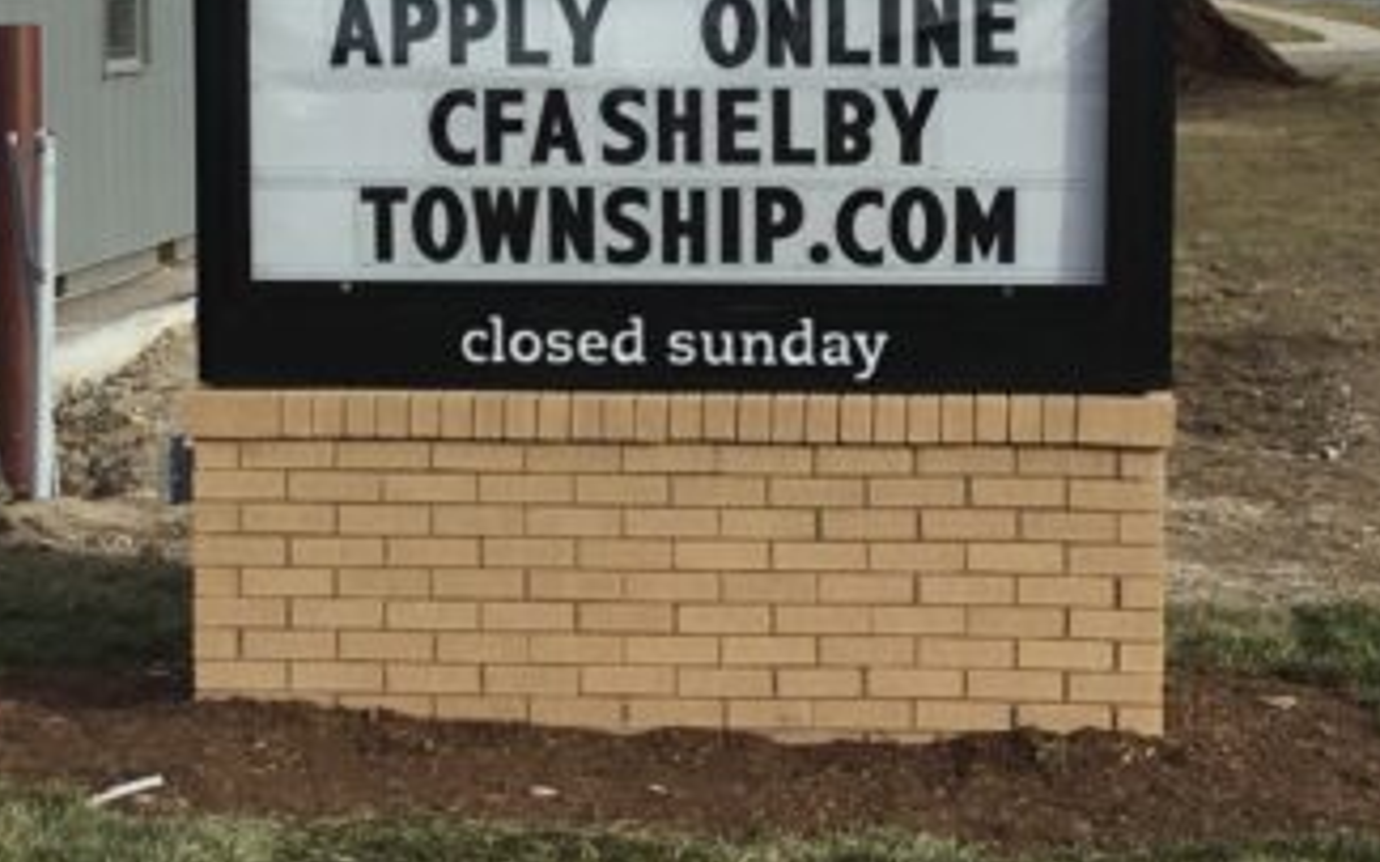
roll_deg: -2.4
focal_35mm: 87
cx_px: 758
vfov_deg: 14.9
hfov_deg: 23.8
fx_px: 3271
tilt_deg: -2.6
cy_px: 221
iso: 25
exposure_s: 1/867
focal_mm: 3.3
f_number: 2.4
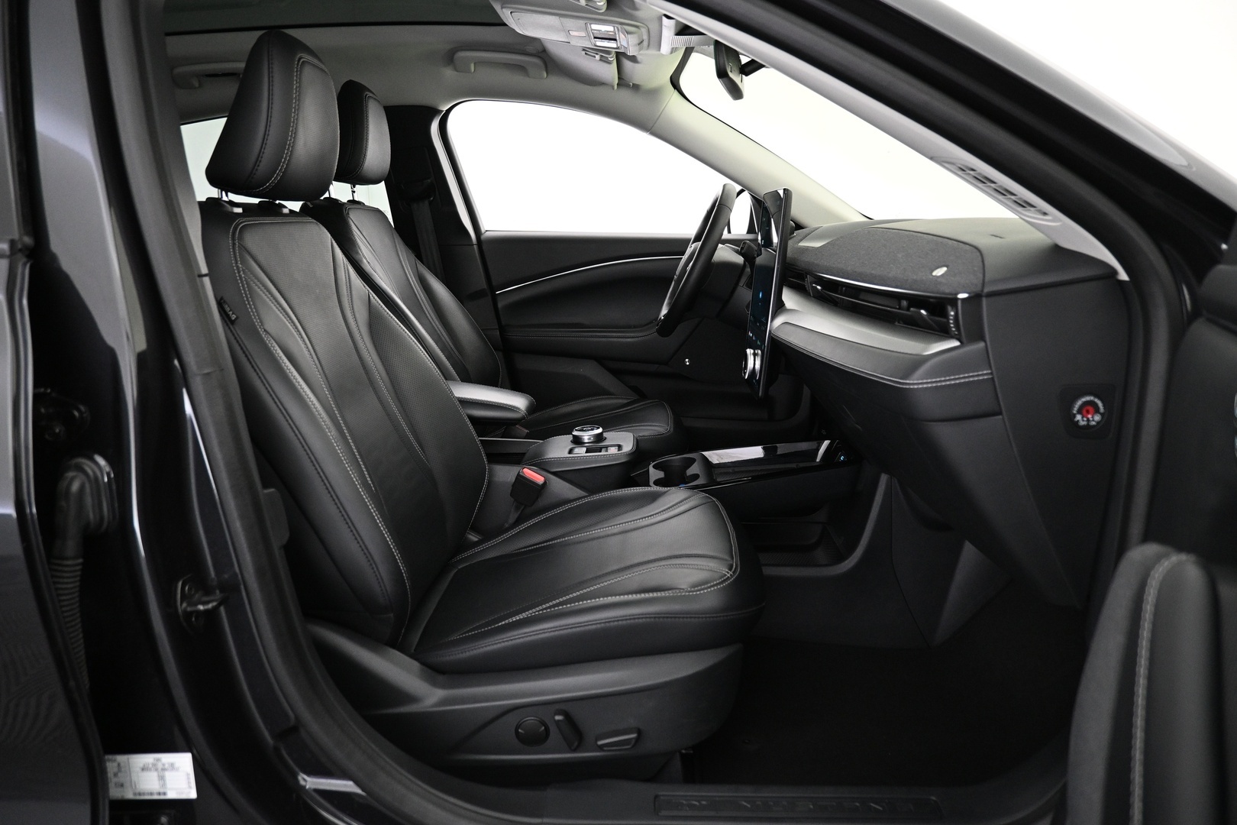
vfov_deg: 53.1
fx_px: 825
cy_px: 412
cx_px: 618
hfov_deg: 73.7
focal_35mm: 24
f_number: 3.5
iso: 1600
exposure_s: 1/25
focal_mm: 16
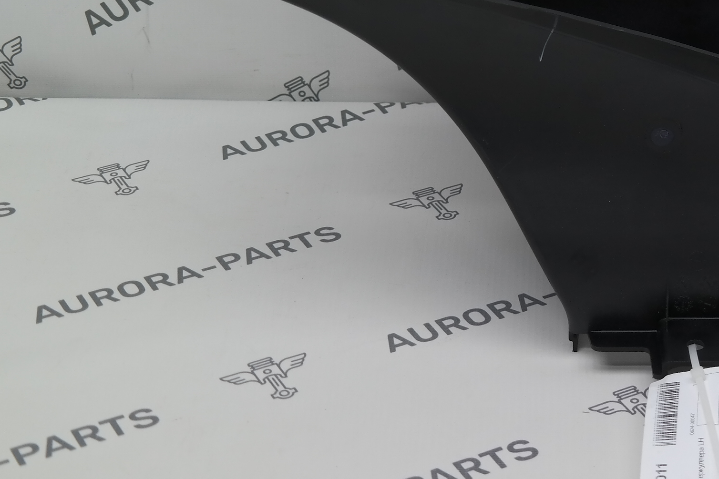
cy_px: 74
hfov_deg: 20.2
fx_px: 1957
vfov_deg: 13.9
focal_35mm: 98
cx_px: 716
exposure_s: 1/80
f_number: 4
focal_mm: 25
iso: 200
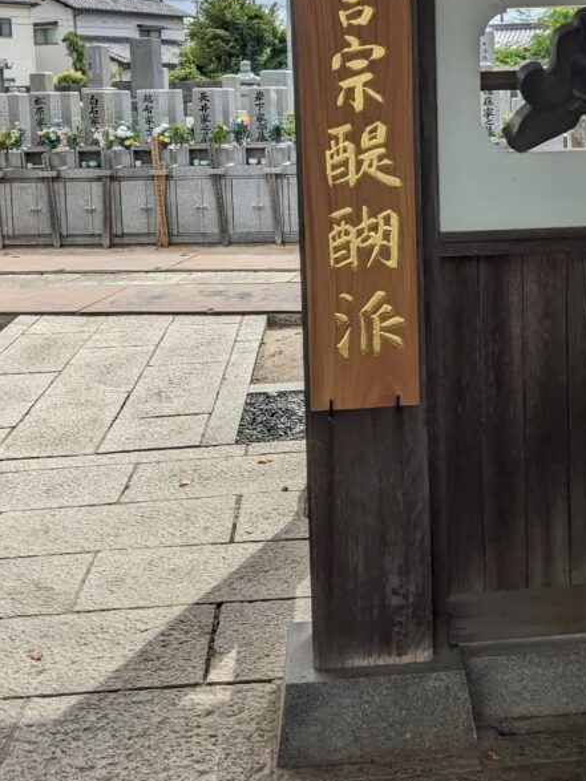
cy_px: 195
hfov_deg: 30.5
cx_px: 424
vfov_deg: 39.3
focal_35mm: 47
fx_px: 1061
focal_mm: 4.38
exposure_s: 1/5882
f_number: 1.73
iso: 57
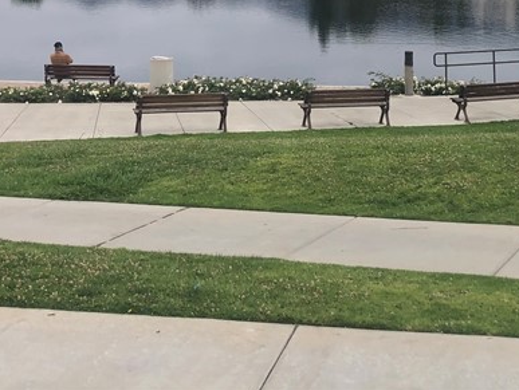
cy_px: -118
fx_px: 1111
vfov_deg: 18.5
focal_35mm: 74
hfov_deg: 26.3
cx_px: 300
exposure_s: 1/1412
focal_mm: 3.99
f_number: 1.8
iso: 20
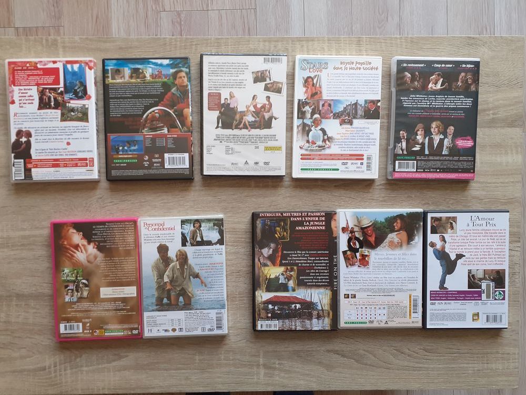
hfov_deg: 65.3
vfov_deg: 51.4
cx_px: 263
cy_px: 198
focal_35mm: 27
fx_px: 410
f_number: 1.9
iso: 80
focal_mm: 3.6
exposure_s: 1/50
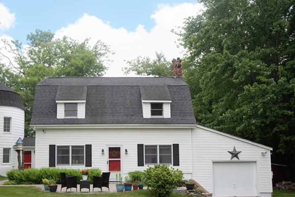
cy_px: 136
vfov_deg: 37.3
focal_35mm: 35
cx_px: 114
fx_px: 287
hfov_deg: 53.9
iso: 320
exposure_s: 1/125
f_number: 7.1
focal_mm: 24
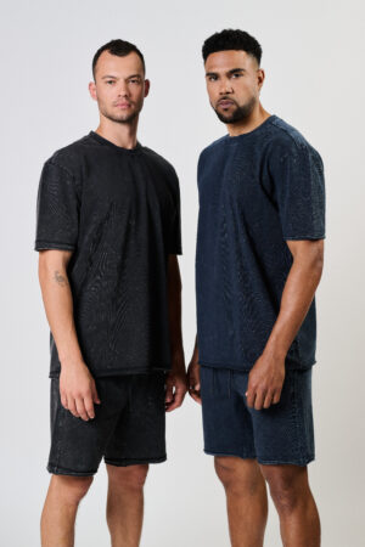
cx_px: 182
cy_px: 274
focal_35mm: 85
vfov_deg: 23.9
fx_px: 1293
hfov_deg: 16.1
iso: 320
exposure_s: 1/200
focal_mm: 85
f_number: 5
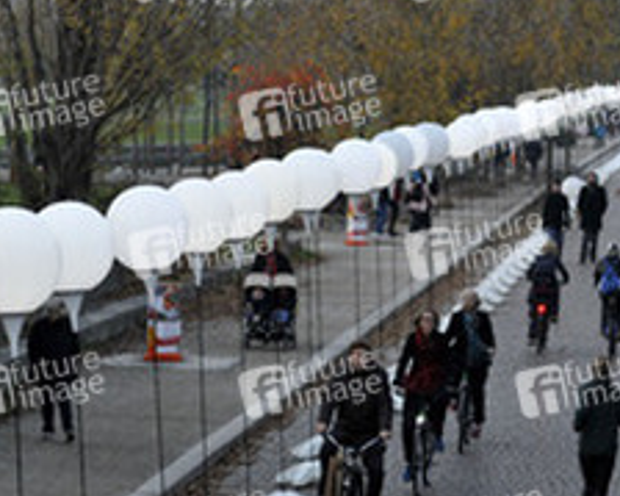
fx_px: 3632
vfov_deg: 7.8
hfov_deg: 9.8
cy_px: 316
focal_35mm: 198
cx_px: 237
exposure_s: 1/160
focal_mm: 105
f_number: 3.5
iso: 1000
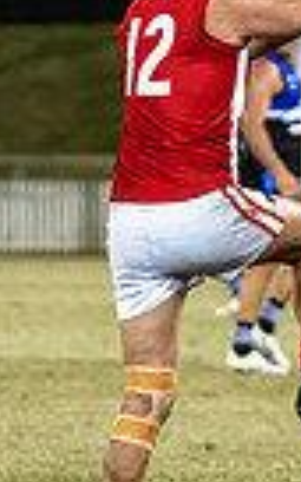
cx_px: 102
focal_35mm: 740
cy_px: 321
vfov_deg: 2.8
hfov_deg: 1.8
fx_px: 9713
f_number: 2.8
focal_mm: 140
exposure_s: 1/1250
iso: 2500
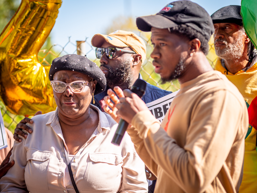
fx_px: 832
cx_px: 128
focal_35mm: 112
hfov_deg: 17.6
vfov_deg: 13.2
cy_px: 96
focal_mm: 56
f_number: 1.4
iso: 100
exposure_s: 1/2500
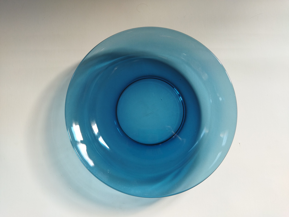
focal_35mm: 27
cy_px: 108
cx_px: 144
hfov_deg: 65.3
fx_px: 225
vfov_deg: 51.4
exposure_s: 1/50
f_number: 1.79
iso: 102
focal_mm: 4.71
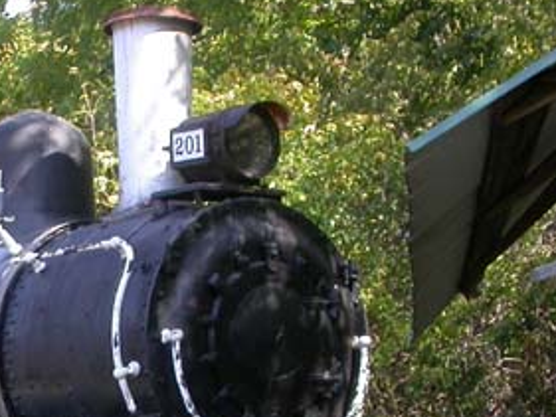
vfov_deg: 13.5
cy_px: 439
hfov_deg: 17.7
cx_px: -14
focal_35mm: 108
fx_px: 1735
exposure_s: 1/105
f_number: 4.7
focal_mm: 7.85
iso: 100
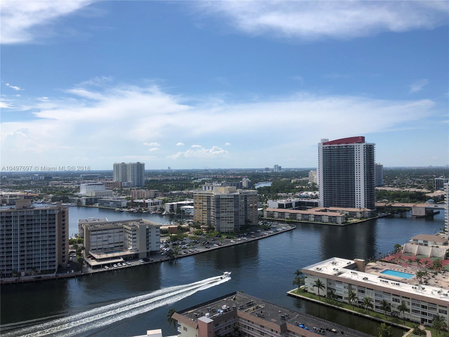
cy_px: 168
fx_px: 363
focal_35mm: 28
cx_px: 224
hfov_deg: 63.4
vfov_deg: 49.7
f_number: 1.8
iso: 25
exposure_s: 1/3745
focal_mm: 4
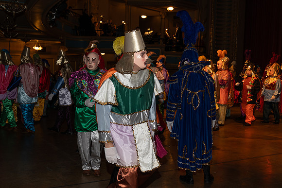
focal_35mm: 44
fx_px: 345
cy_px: 94
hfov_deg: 44.5
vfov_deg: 30.5
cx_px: 141
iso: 640
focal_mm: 44
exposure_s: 1/100
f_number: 3.2
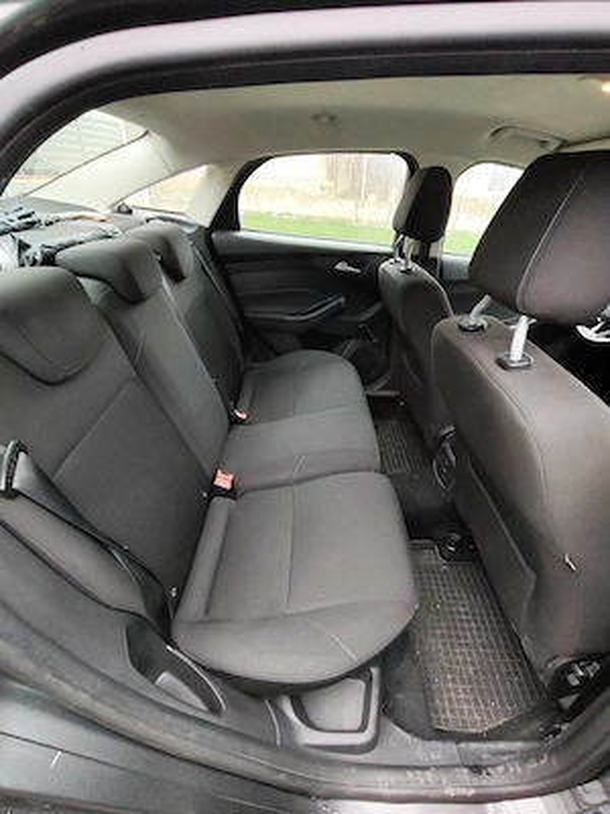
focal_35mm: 16
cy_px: 407
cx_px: 305
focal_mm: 1.96
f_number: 2.2
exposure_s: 1/33
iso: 100
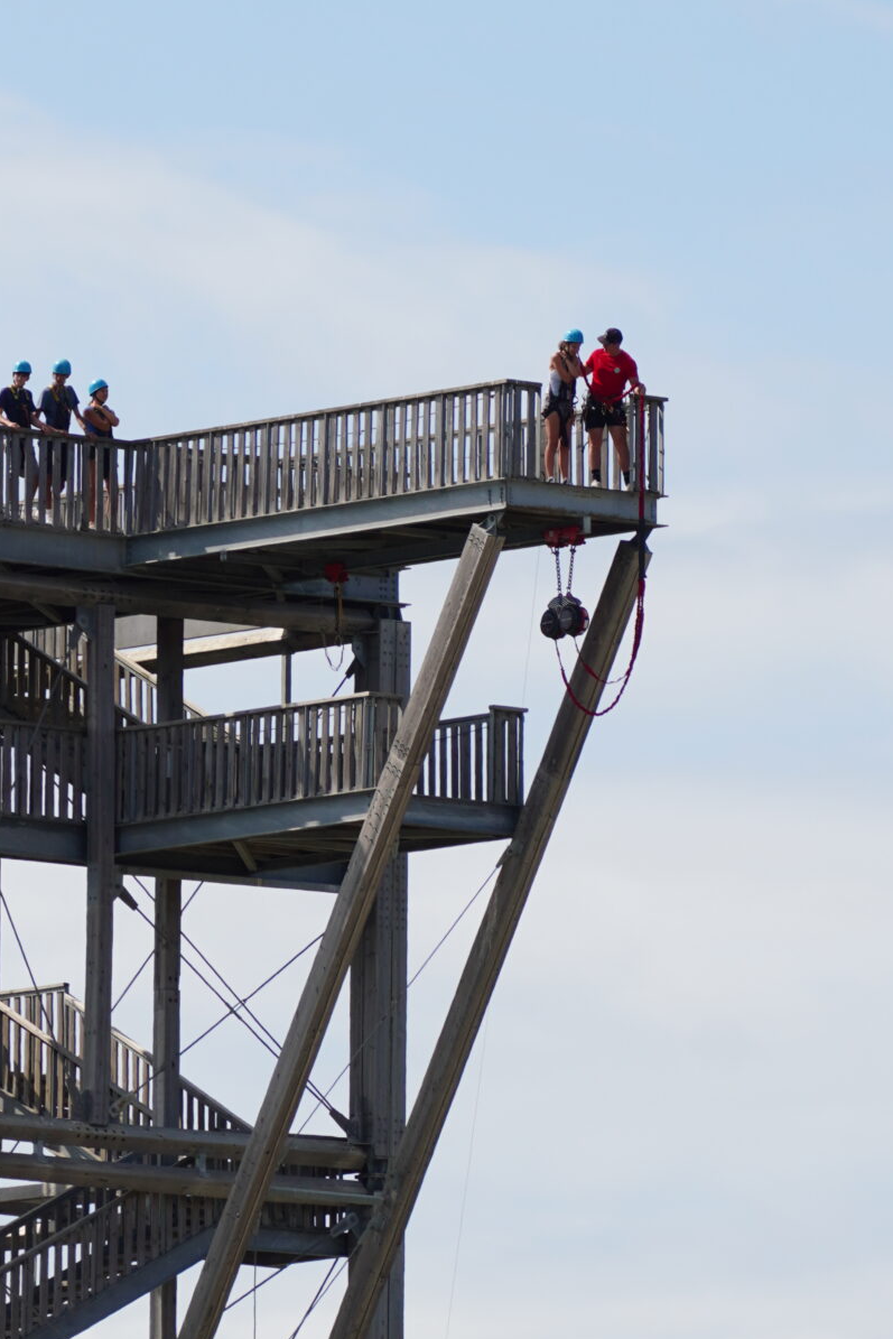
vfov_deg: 4.3
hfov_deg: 2.9
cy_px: 1263
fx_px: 17928
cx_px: 53
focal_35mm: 482
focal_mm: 150
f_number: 8
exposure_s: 1/320
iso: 100
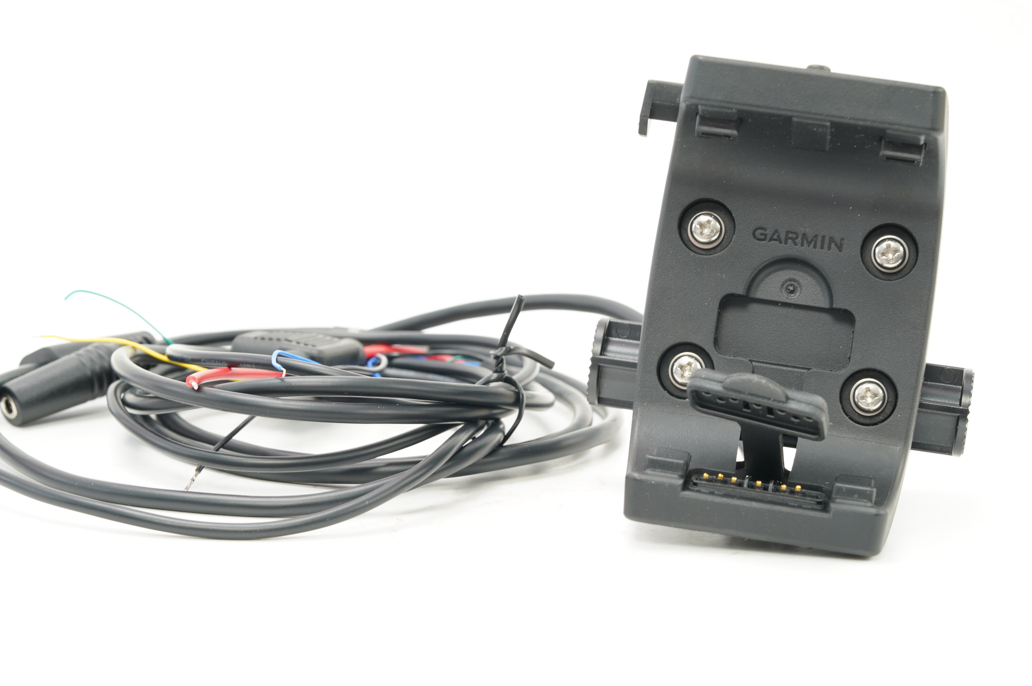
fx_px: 2578
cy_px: 343
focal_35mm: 90
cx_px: 516
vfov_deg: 15.2
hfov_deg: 22.6
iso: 200
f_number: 11
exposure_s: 1/1.25
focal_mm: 90
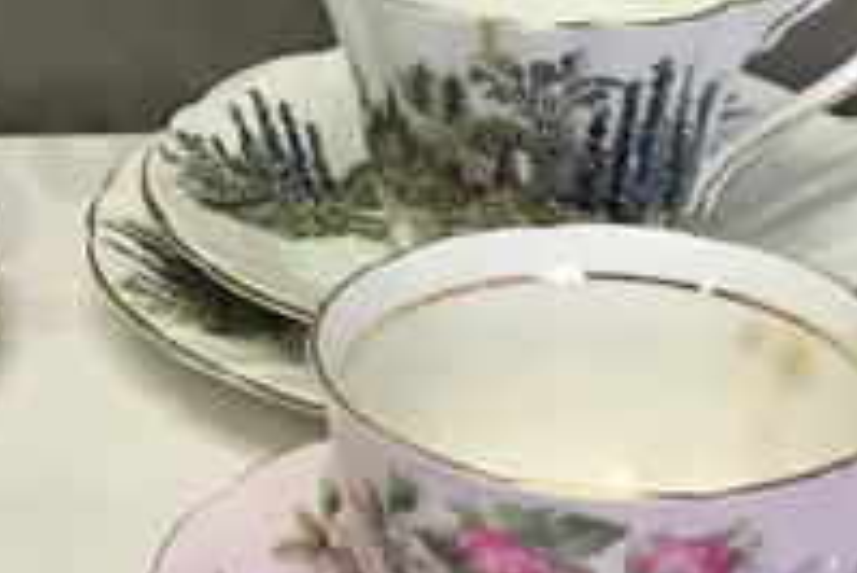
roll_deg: -0.1
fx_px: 3692
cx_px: -99
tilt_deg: -22.3
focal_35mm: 155
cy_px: 237
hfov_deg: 13.0
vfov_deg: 8.9
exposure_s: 1/33
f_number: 2.2
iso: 32
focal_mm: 4.15
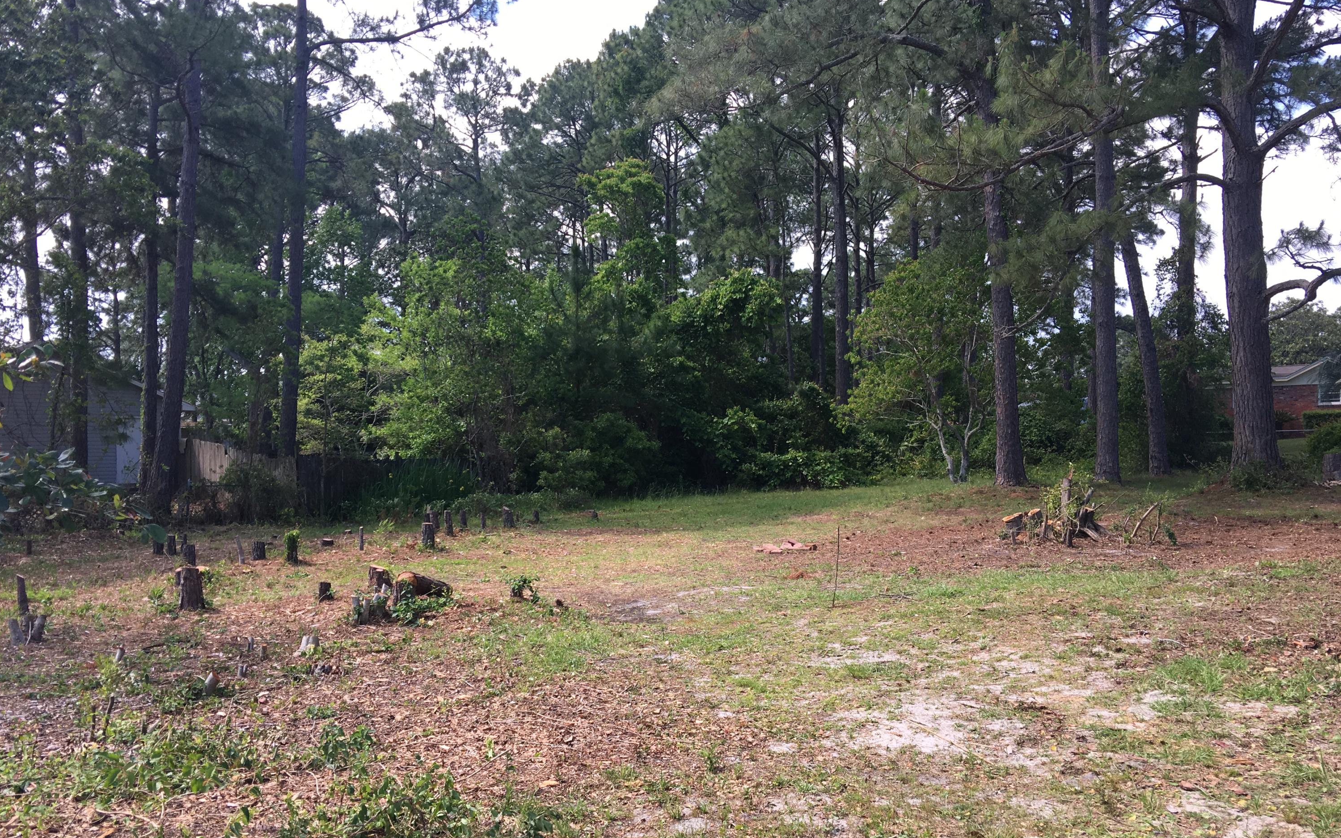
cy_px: 473
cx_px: 668
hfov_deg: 61.2
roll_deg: +0.4
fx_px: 1133
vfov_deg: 40.5
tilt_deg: +1.7
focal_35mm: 31
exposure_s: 1/407
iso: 25
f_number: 2.2
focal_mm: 4.15
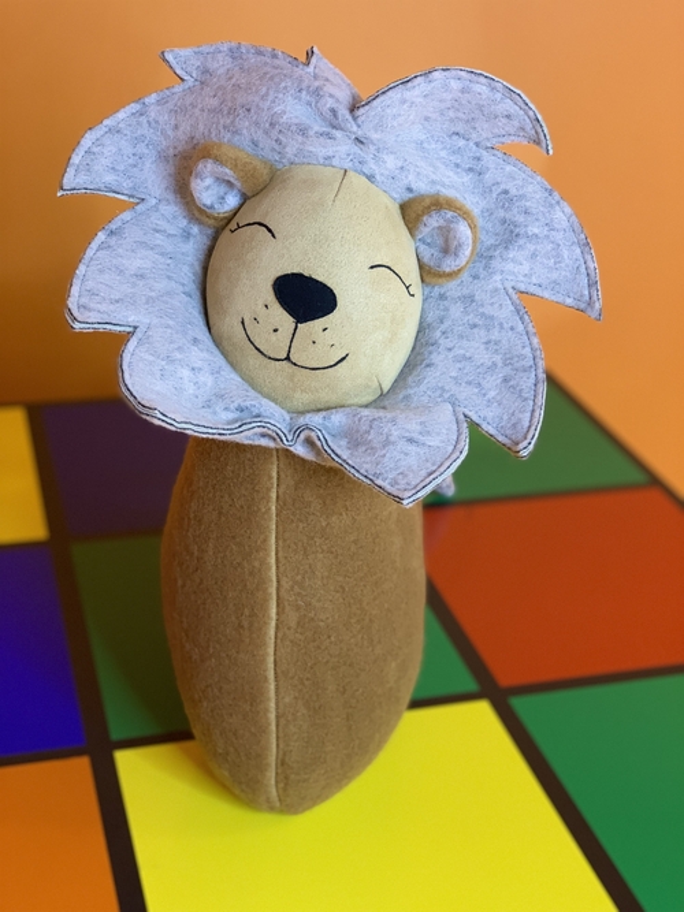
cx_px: 342
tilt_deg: -25.2
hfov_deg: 28.0
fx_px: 1370
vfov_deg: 36.8
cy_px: 456
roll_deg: -3.9
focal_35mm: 52
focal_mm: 6
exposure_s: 1/50
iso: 160
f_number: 2.4
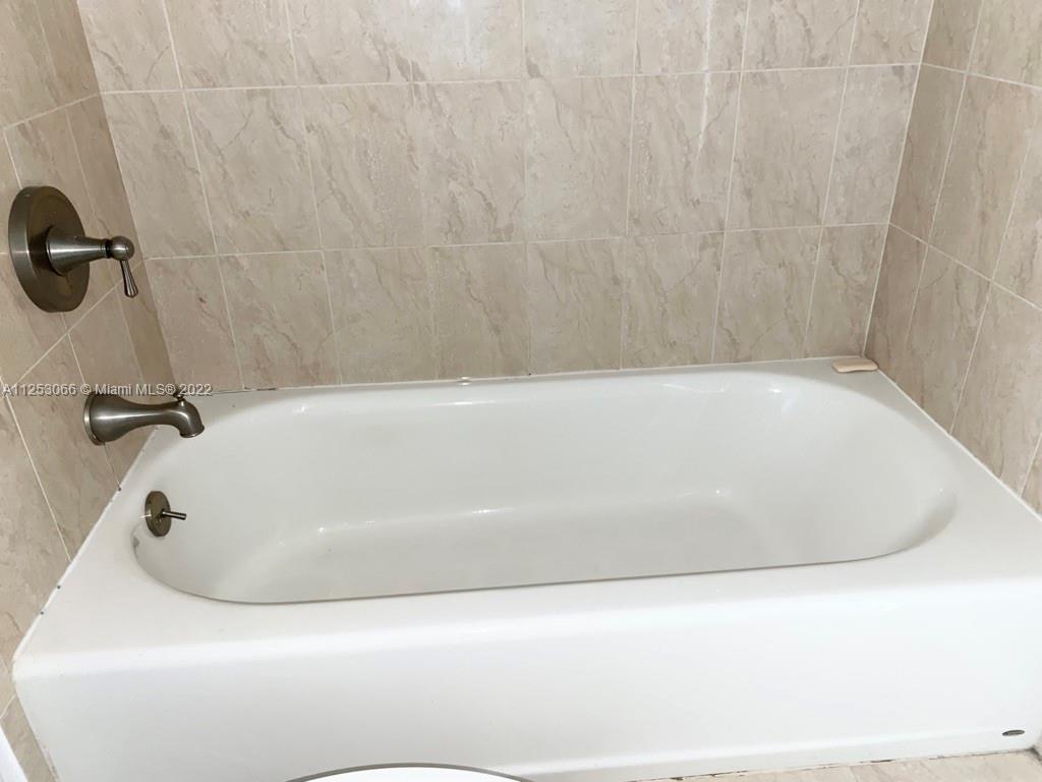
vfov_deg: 53.1
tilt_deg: -29.7
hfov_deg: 67.3
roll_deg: +2.7
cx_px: 521
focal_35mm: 26
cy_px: 391
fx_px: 783
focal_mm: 4.25
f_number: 1.8
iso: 64
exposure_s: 1/5
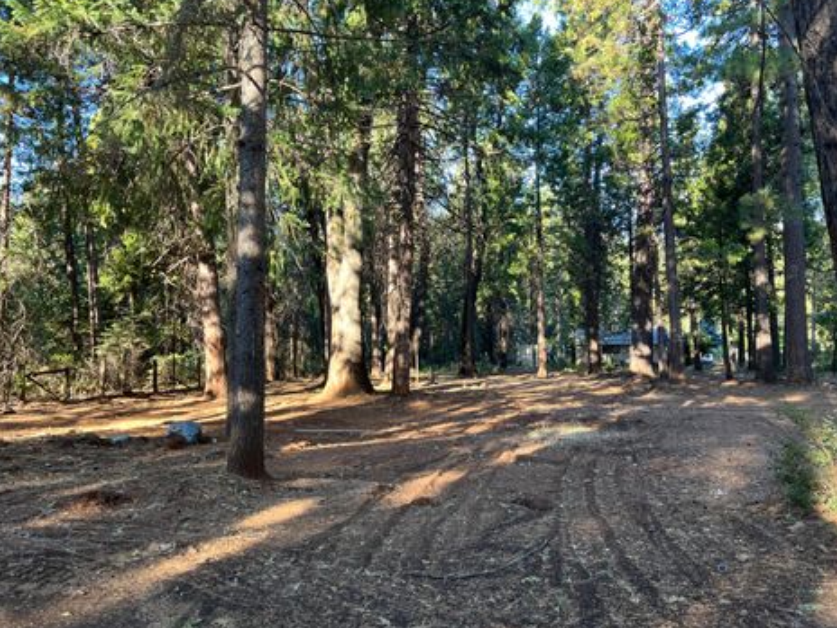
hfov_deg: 63.4
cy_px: 313
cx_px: 408
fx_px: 677
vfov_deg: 49.7
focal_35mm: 28
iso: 50
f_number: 1.6
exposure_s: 1/121
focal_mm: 5.1
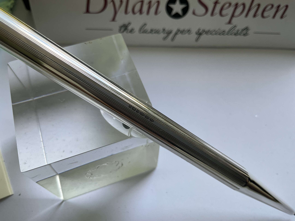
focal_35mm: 29
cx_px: 148
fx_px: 247
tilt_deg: -61.7
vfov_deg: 48.2
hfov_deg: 61.7
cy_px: 110
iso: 16
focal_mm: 3
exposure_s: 1/130
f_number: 1.8
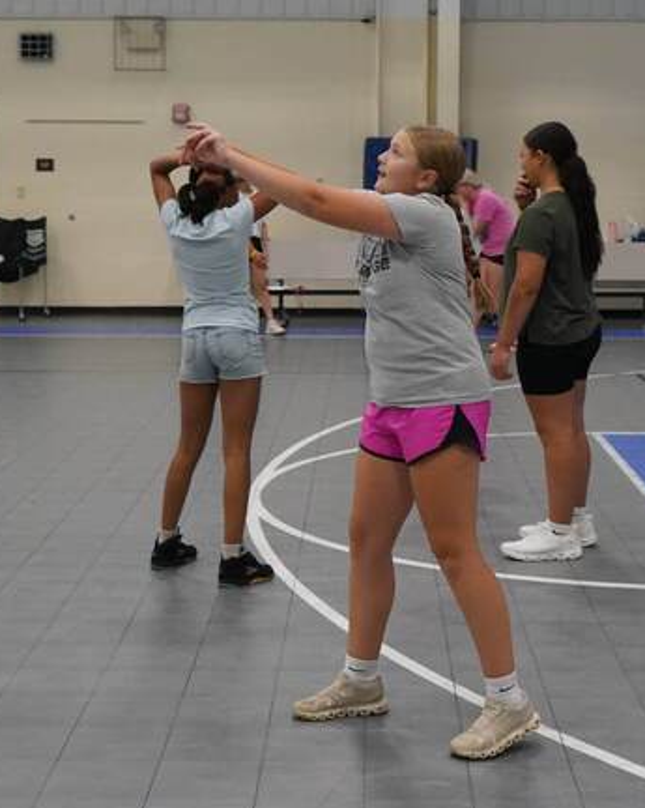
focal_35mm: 69
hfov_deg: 22.1
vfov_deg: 27.4
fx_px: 1648
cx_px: 376
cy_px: 293
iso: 6400
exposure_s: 1/400
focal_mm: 31
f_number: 3.5
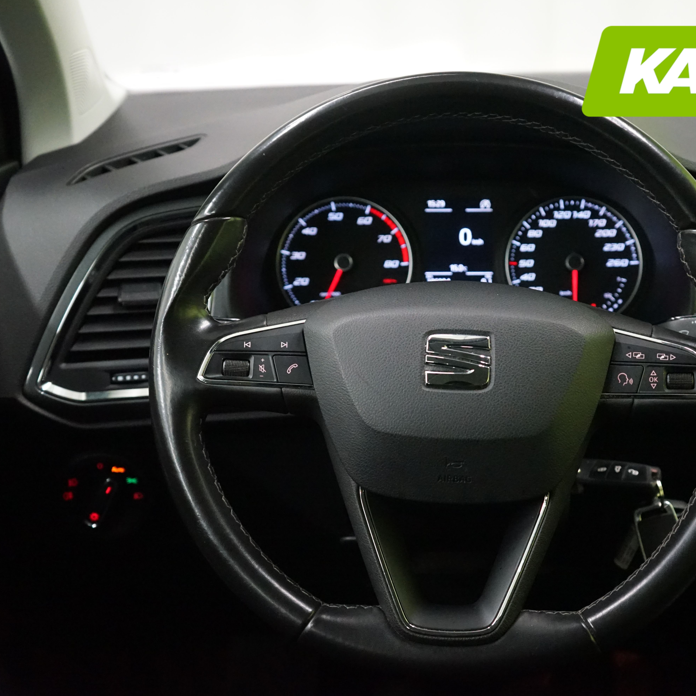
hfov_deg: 34.4
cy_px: 344
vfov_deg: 34.7
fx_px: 1115
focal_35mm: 49
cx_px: 450
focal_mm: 38
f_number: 4
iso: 6400
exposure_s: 1/60
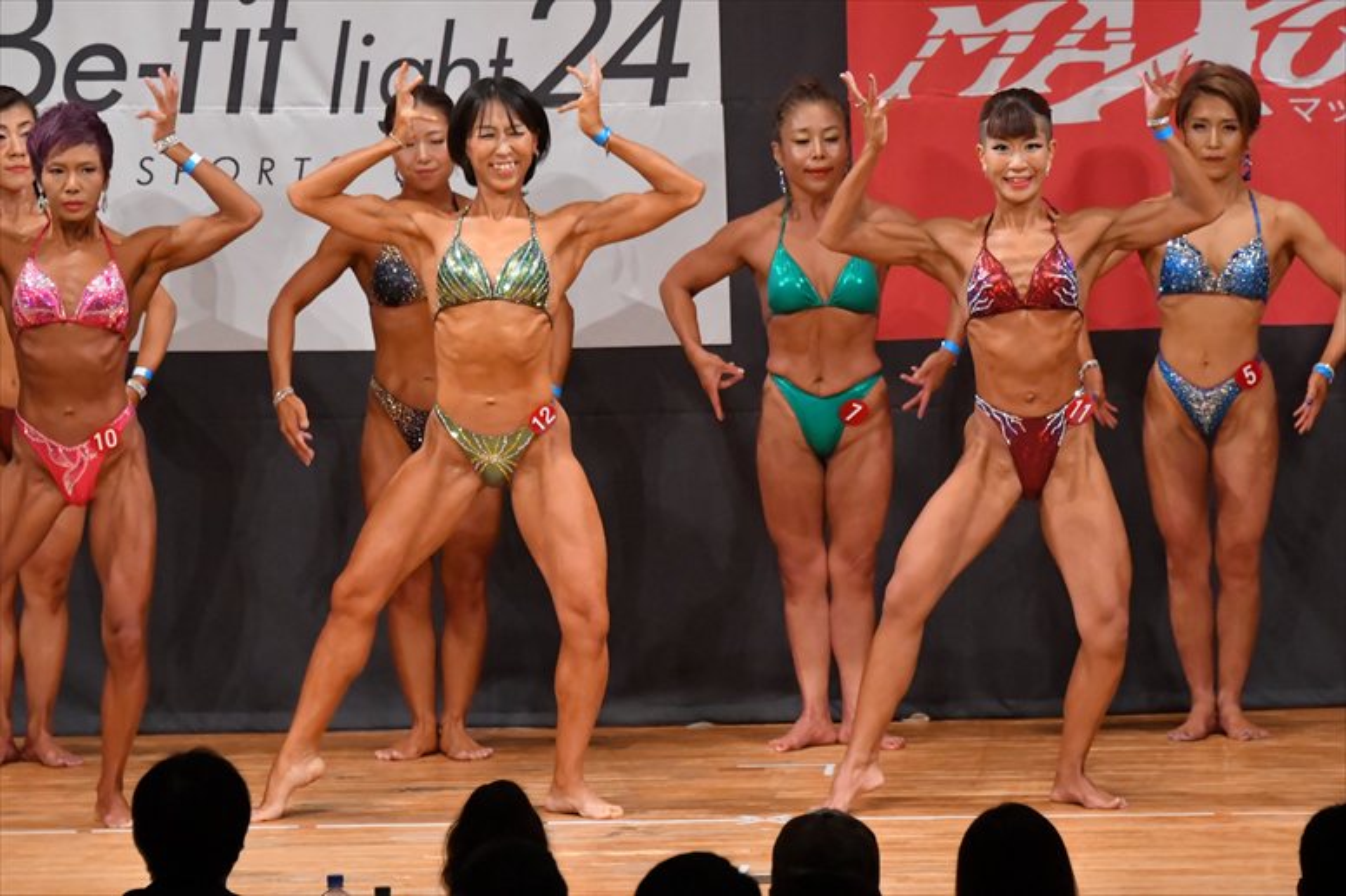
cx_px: 673
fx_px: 10651
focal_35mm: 285
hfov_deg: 7.2
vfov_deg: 4.8
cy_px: 448
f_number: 5.6
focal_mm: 190
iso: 8000
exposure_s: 1/400
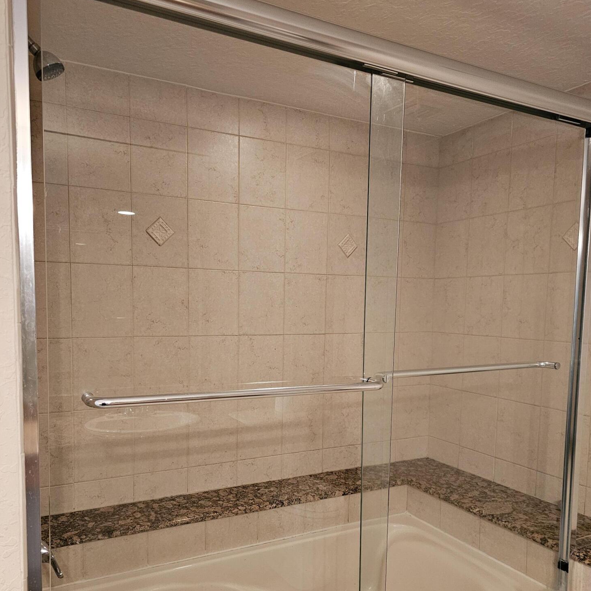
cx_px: 288
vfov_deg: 57.0
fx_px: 541
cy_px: 347
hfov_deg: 57.3
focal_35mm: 28
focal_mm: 6.3
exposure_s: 1/60
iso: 640
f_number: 1.7
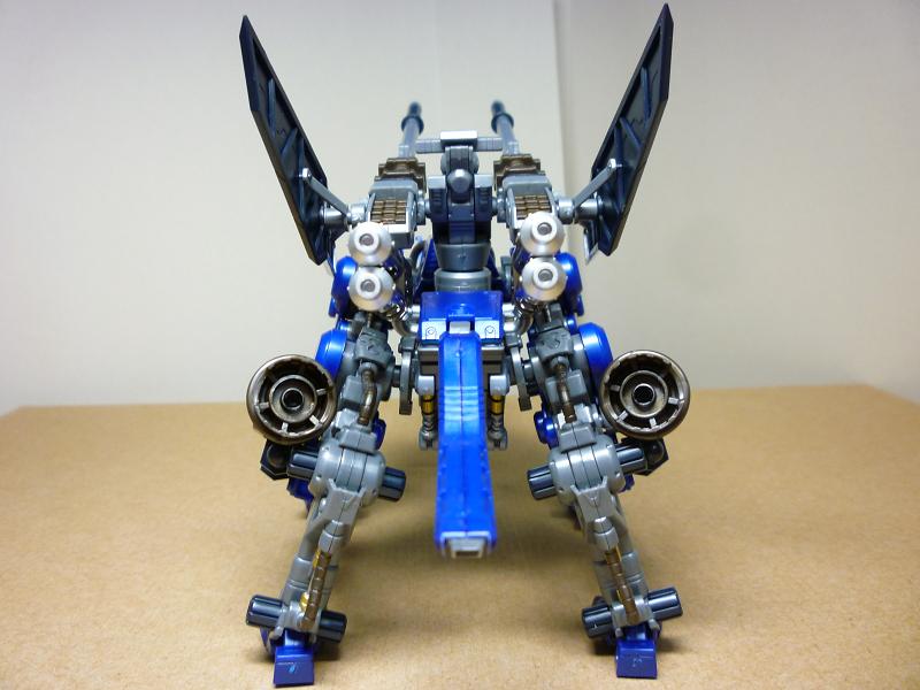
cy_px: 345
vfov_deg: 48.2
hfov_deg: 61.7
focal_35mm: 29
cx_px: 460
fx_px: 771
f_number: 3.3
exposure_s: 1/30
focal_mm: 5.2
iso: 160
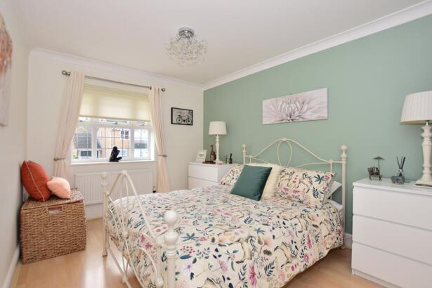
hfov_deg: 96.7
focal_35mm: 16
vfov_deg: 73.7
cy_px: 144
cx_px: 214
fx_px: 192
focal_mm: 10
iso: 200
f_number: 5
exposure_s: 1/100
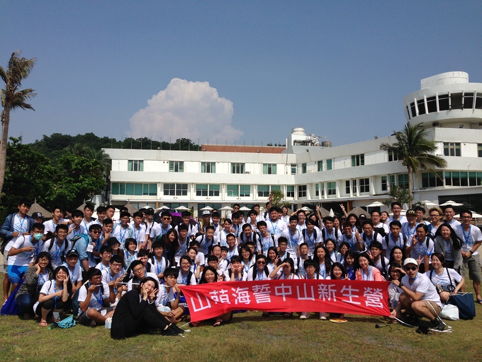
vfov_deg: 42.9
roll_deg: +0.4
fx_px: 459
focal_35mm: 33
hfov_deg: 55.4
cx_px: 241
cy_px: 181
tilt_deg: +7.4
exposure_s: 1/3876
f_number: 2.4
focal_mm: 4.12
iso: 50
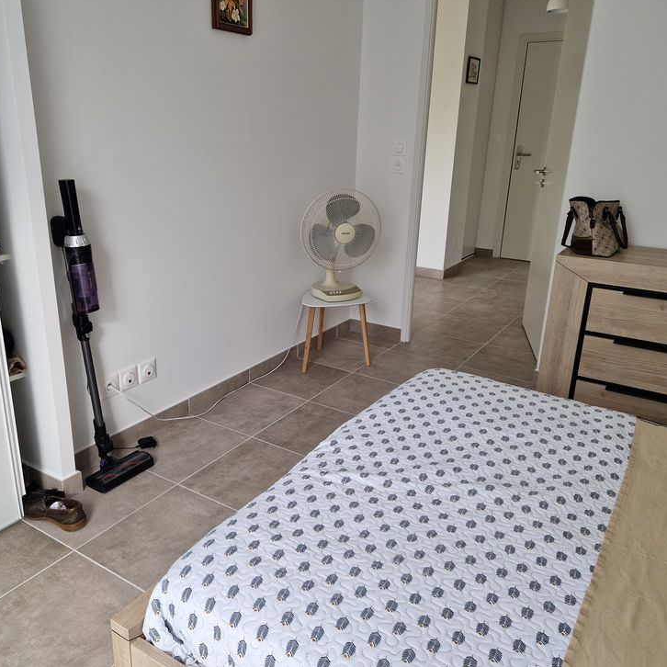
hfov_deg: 57.2
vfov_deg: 57.3
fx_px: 610
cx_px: 300
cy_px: 324
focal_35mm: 28
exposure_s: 1/180
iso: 200
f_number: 1.8
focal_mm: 5.4
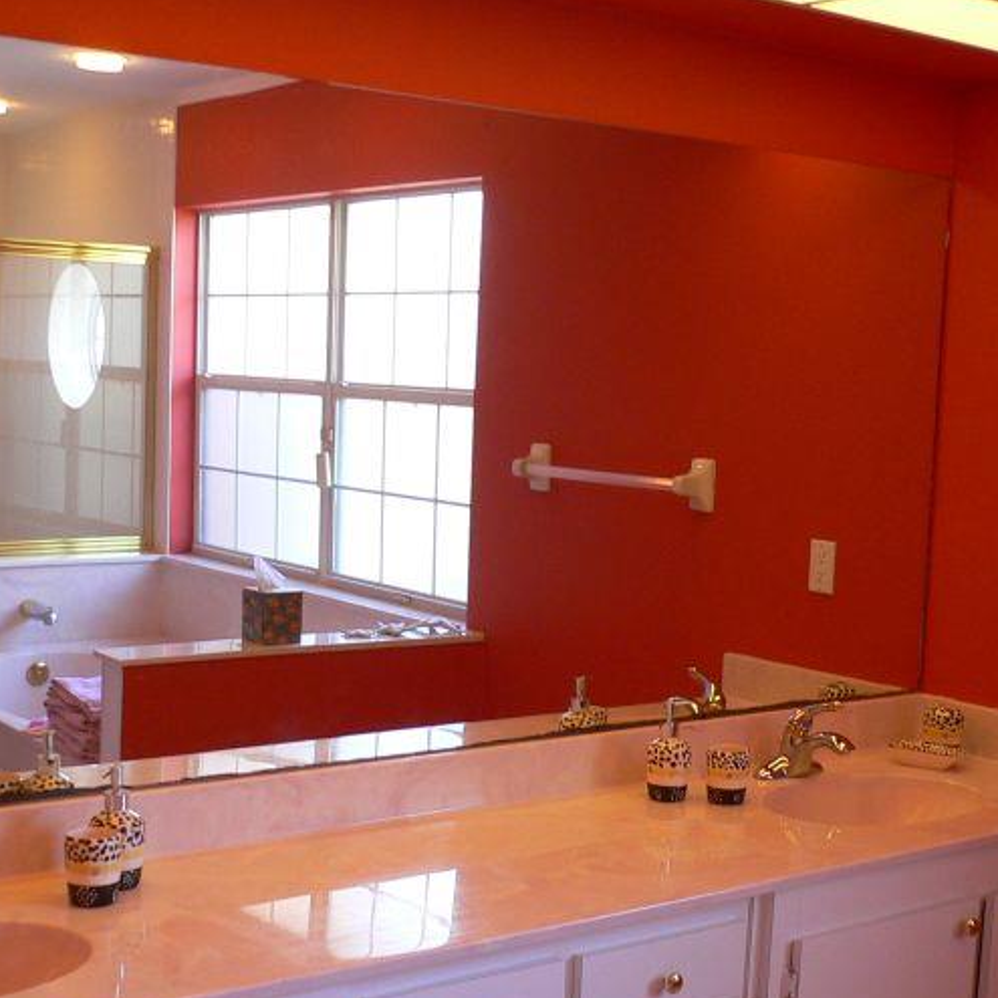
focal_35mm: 50
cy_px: 567
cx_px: 498
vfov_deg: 34.0
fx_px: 1631
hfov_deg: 34.0
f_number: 2.8
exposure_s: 1/15
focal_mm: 5.8
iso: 150
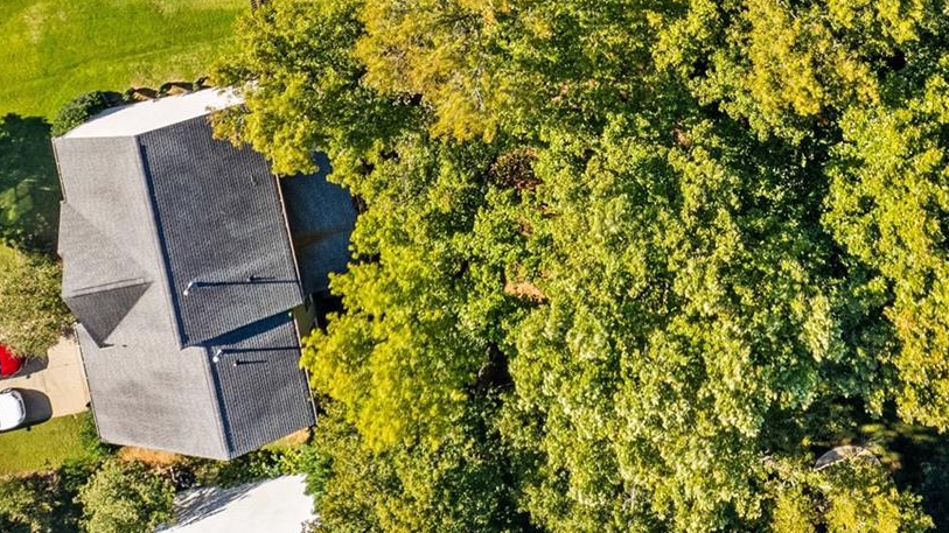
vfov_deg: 18.6
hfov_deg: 35.7
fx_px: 1459
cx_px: 622
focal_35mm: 58
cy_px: -234
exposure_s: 1/400
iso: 100
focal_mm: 8.38
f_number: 2.8
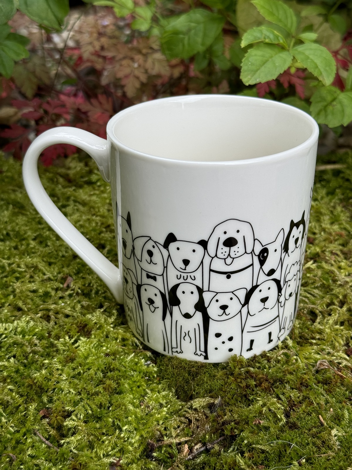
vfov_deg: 39.7
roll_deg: -1.0
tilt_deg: -32.7
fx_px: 651
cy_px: 235
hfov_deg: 30.3
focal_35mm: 48
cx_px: 176
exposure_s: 1/747
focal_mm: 6.76
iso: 64
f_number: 1.78
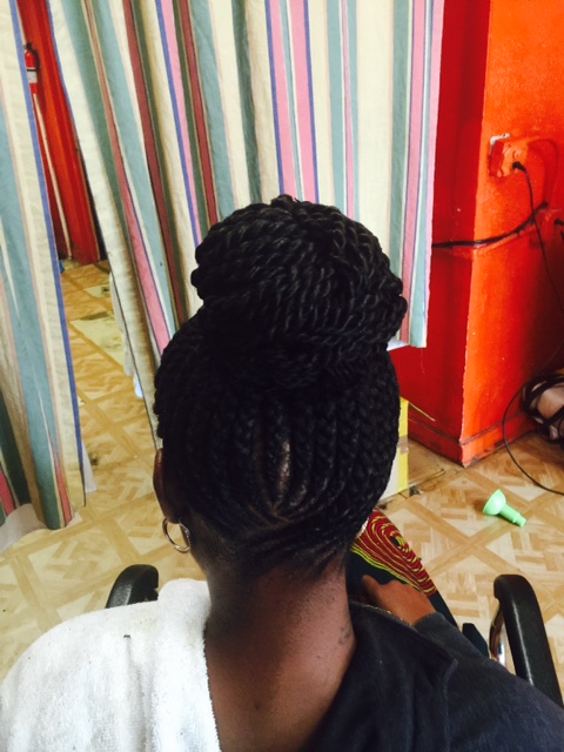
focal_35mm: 29
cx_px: 282
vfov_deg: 61.7
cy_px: 376
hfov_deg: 48.2
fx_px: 630
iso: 125
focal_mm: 4.15
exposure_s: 1/10
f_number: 2.2
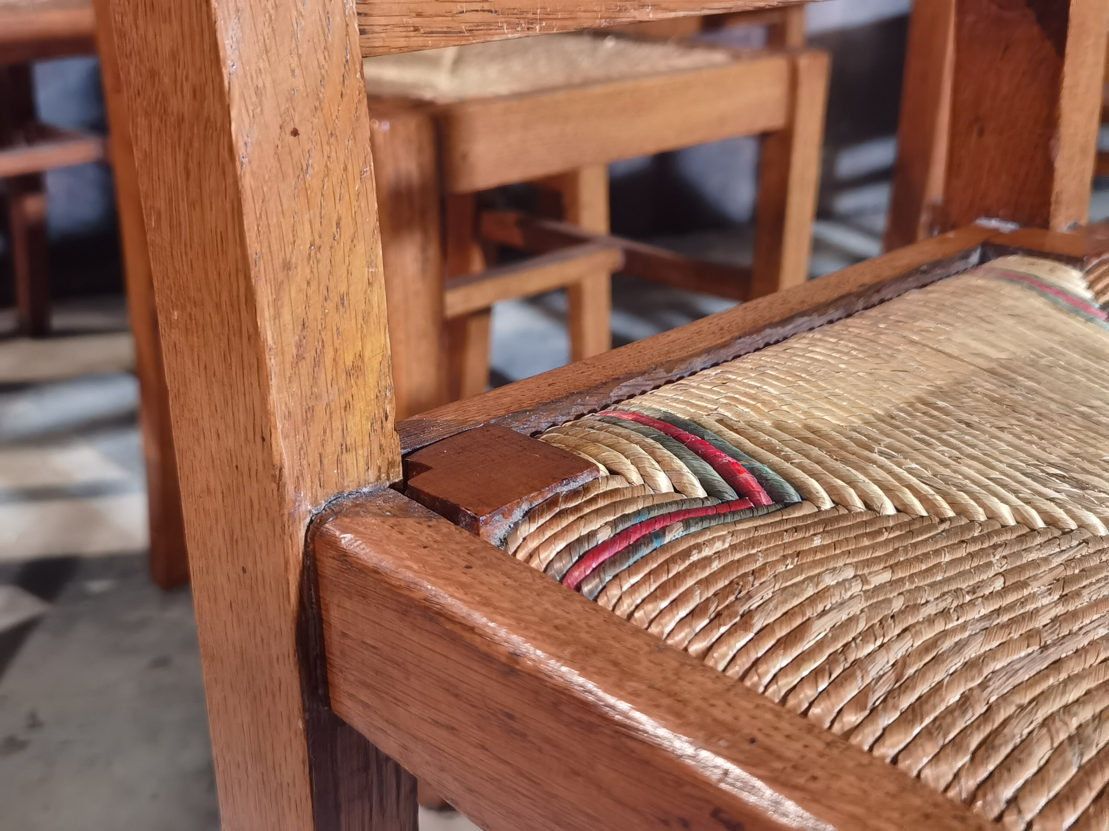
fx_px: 1281
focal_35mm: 40
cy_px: 416
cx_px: 554
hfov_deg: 46.8
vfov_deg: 36.0
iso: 640
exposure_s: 1/33.3
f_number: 1.9
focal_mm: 6.71
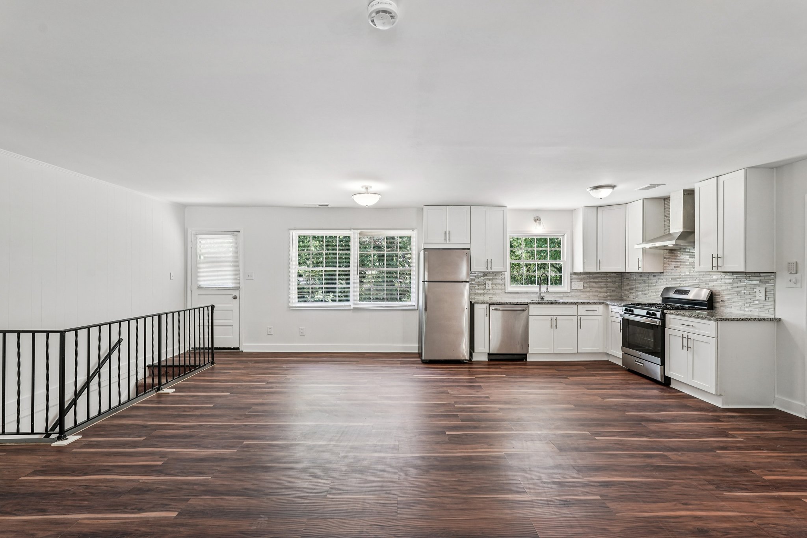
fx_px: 359
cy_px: 269
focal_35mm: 16
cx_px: 404
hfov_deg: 96.7
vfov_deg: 73.7
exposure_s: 1/20
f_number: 8
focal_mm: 16
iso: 800
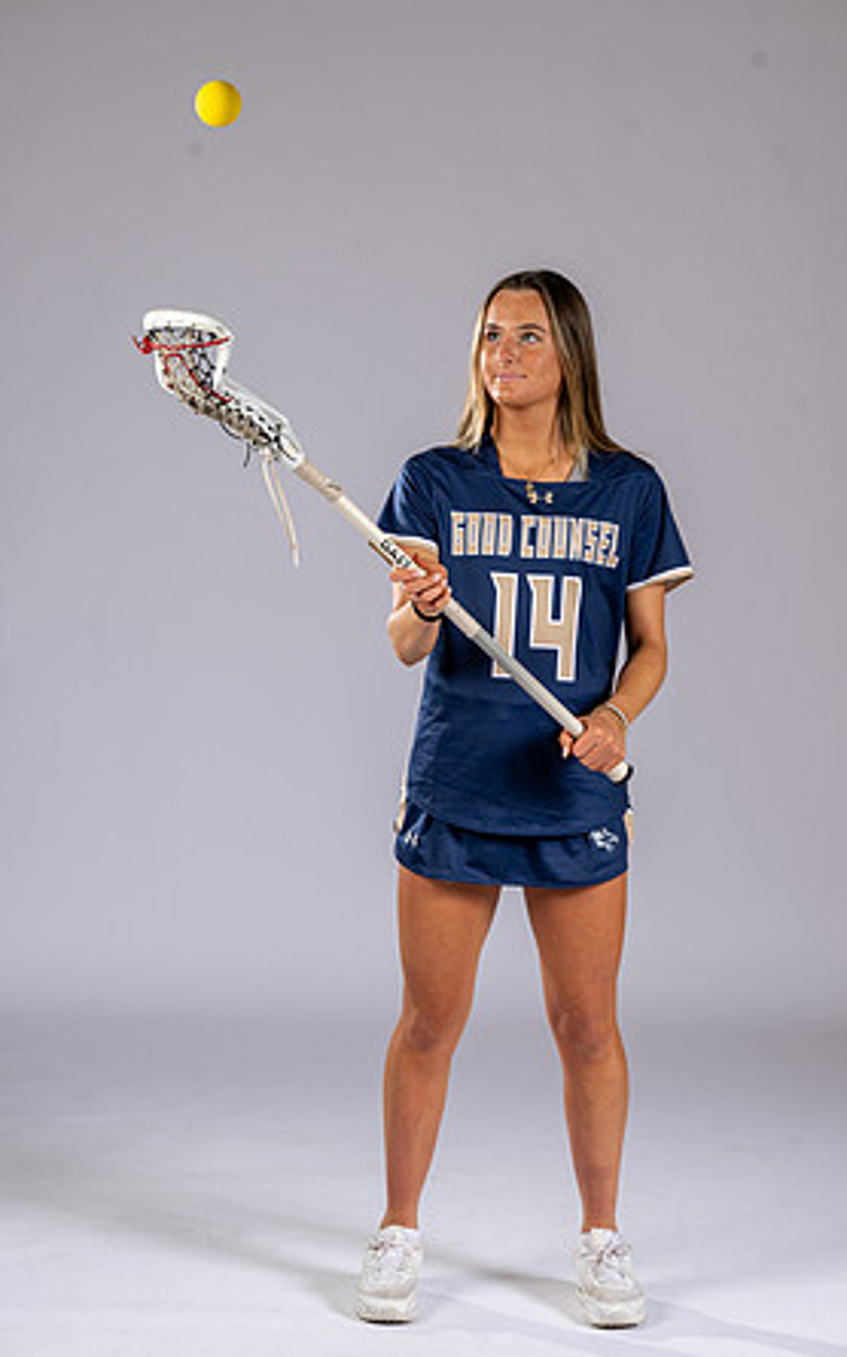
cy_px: 674
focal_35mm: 99
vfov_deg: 21.0
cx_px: 433
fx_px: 3658
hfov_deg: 13.2
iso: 250
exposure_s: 1/200
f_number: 6.3
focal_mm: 96
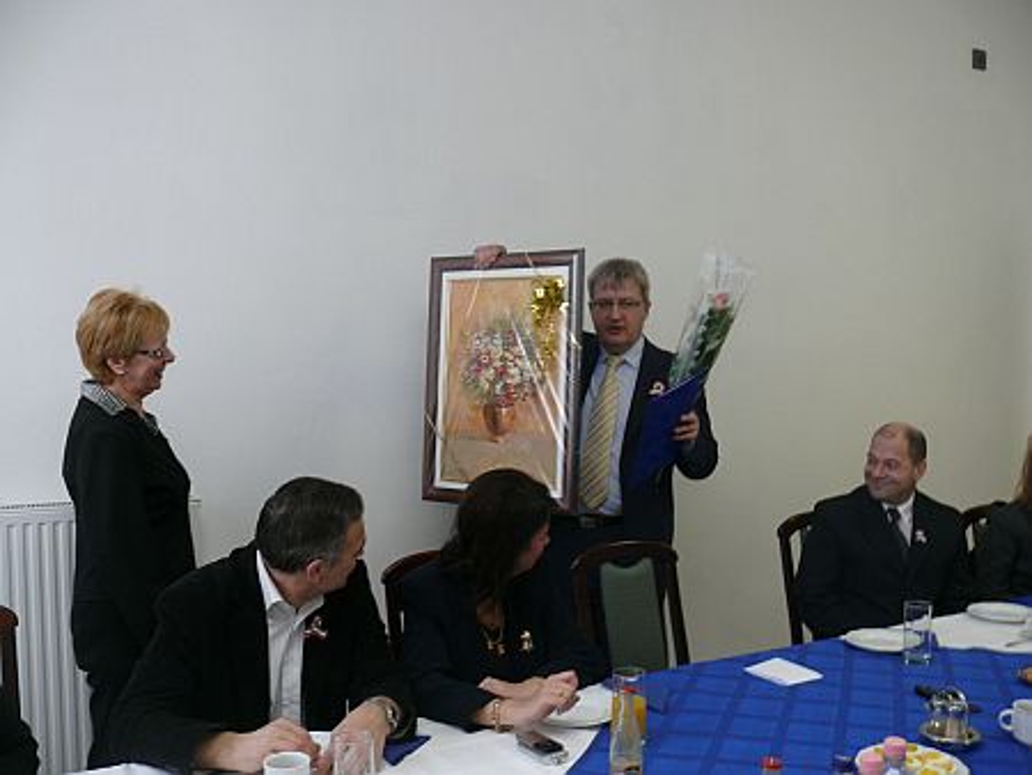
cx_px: 516
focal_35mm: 35
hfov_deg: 52.6
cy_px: 388
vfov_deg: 40.7
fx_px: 1044
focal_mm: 7.4
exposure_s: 1/30
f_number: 2.8
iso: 100
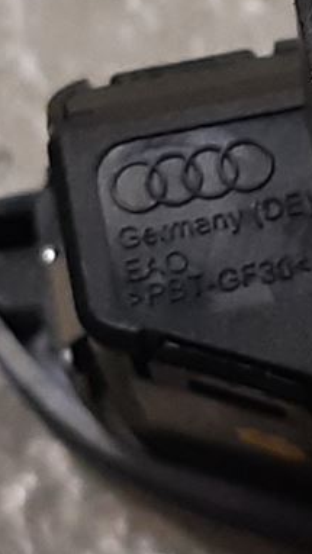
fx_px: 2235
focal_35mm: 152
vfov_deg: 14.1
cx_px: 412
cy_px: 119
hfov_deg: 7.9
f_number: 1.7
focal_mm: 3.93
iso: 160
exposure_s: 1/50
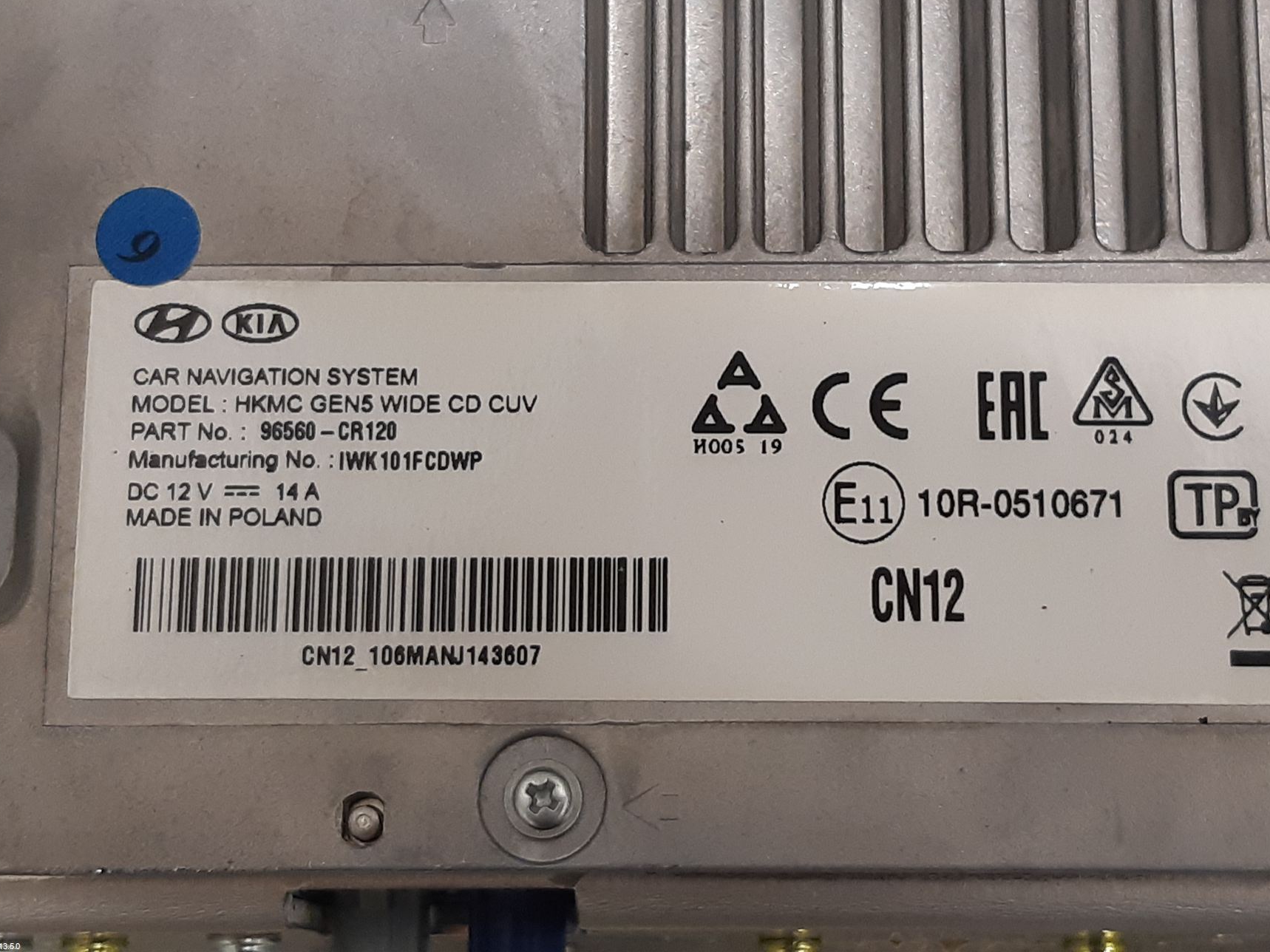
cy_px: 385
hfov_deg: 58.2
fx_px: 1137
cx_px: 699
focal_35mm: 31
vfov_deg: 45.2
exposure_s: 1/50
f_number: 1.7
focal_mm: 3.93
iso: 160
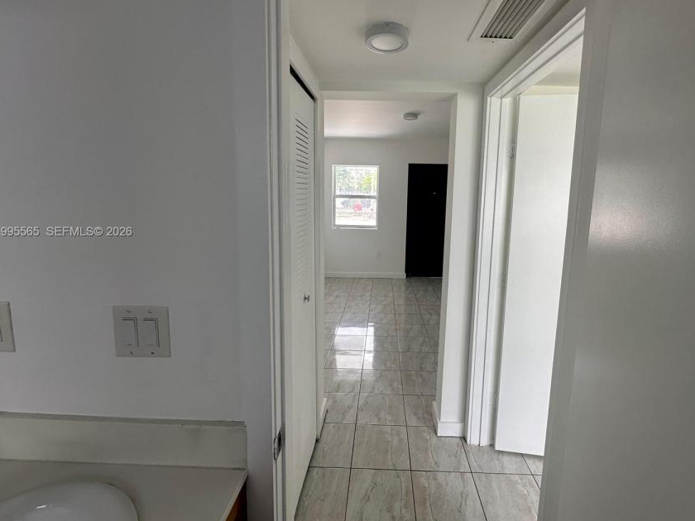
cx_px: 375
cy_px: 232
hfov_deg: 94.3
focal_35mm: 16
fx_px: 321
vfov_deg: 77.8
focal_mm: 2.22
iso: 40
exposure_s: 1/99
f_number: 2.2
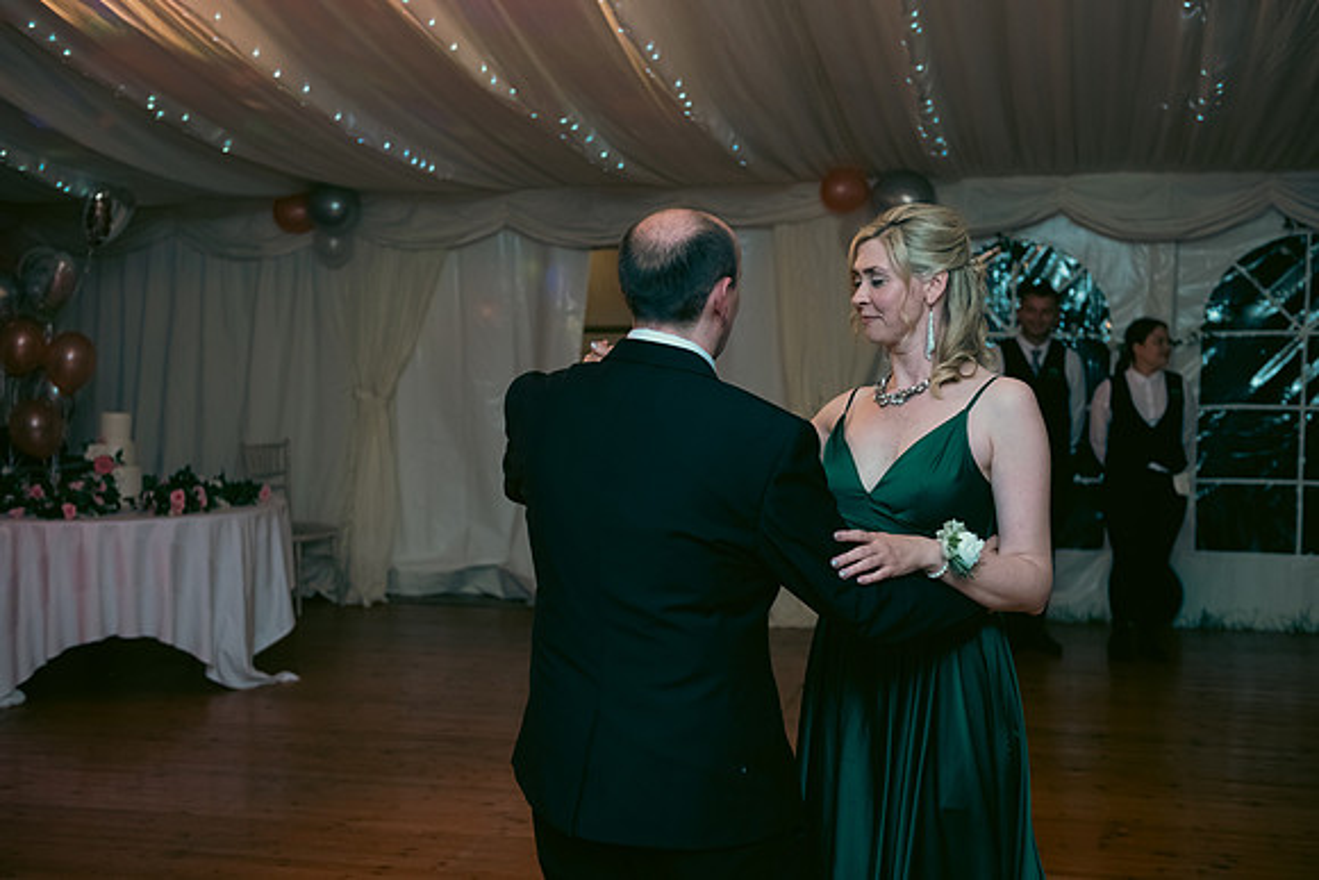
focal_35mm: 48
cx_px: 660
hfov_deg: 41.1
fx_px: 1759
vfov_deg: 28.1
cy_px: 440
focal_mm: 48
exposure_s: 1/160
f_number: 3.5
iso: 800
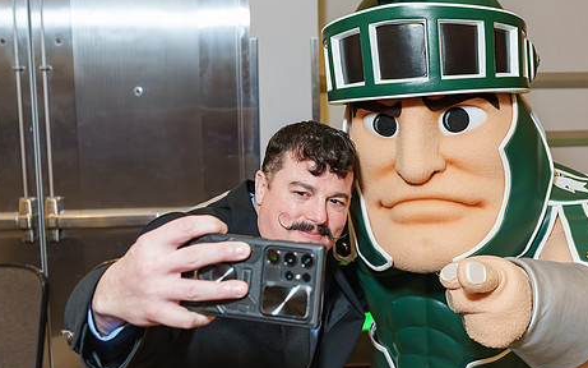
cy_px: 161
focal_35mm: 51
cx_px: 361
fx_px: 817
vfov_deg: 25.3
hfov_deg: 39.4
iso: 800
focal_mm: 35
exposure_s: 1/125
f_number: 4.5
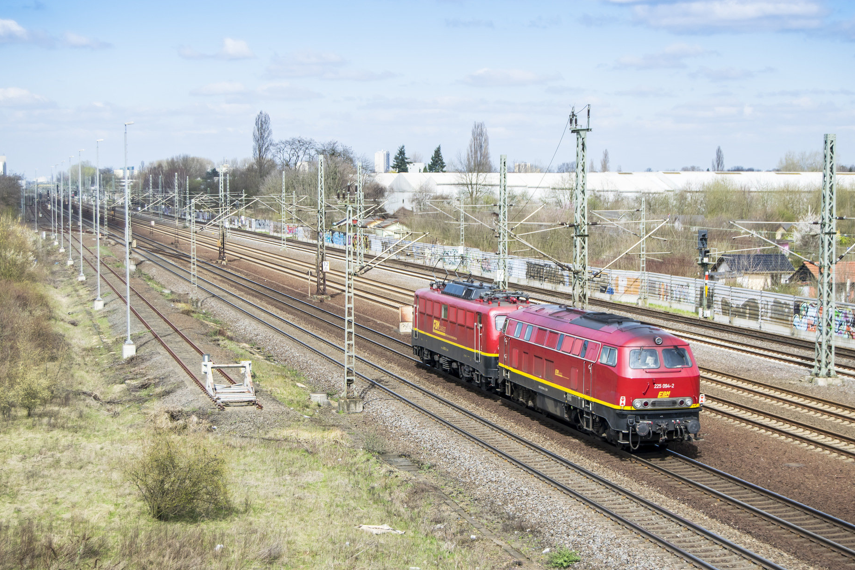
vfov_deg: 18.9
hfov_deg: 28.1
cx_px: 437
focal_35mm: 72
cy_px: 297
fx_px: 1710
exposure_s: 1/800
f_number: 5.3
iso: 160
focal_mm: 46
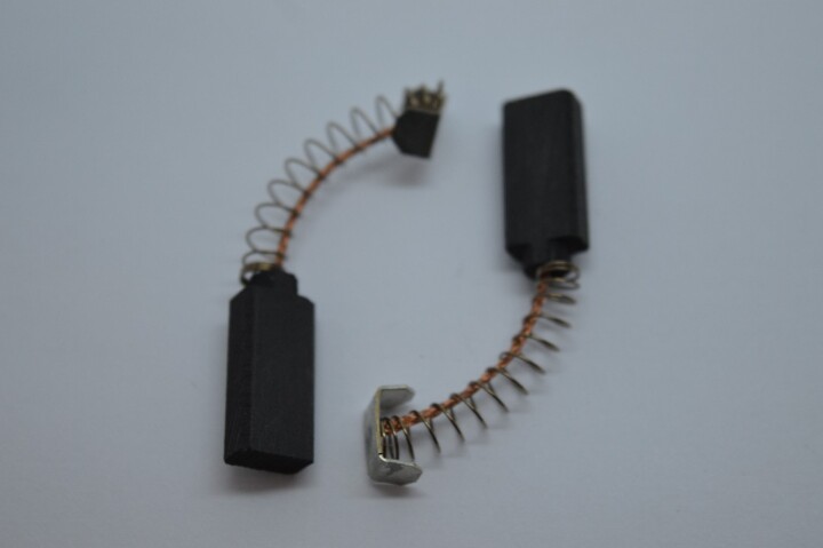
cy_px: 274
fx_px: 1782
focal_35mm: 78
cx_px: 412
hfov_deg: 26.0
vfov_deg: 17.5
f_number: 5.6
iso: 280
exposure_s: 1/125
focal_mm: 52
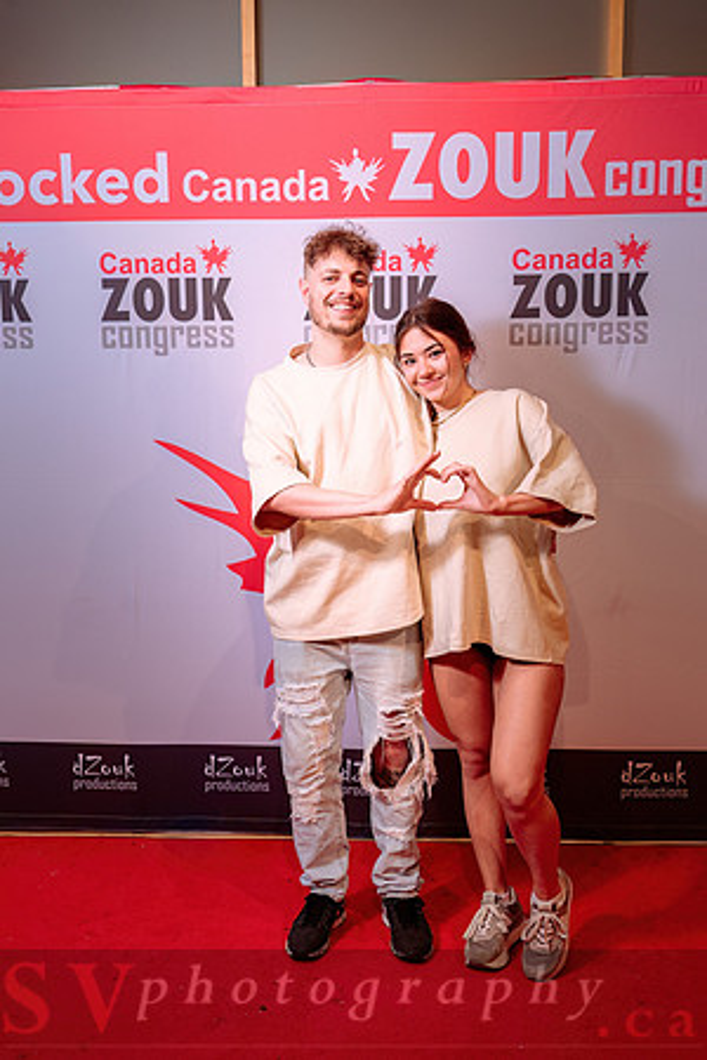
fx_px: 1060
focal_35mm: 36
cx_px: 354
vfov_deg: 53.1
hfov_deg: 36.9
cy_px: 530
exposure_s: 1/100
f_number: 4.5
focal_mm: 36
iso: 500
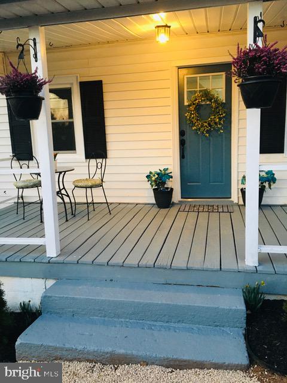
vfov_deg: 61.7
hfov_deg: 48.2
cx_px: 144
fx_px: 321
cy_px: 192
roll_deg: +1.6
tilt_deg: -10.4
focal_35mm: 29
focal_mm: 4.15
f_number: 2.2
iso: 125
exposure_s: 1/30
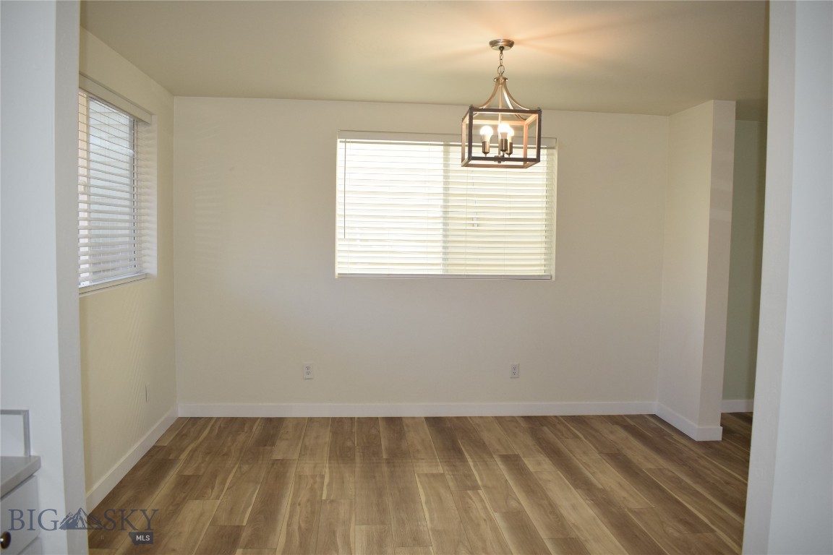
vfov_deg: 47.9
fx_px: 625
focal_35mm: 27
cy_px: 278
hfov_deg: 67.4
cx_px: 416
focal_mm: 18
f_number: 5.6
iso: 640
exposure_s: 1/125
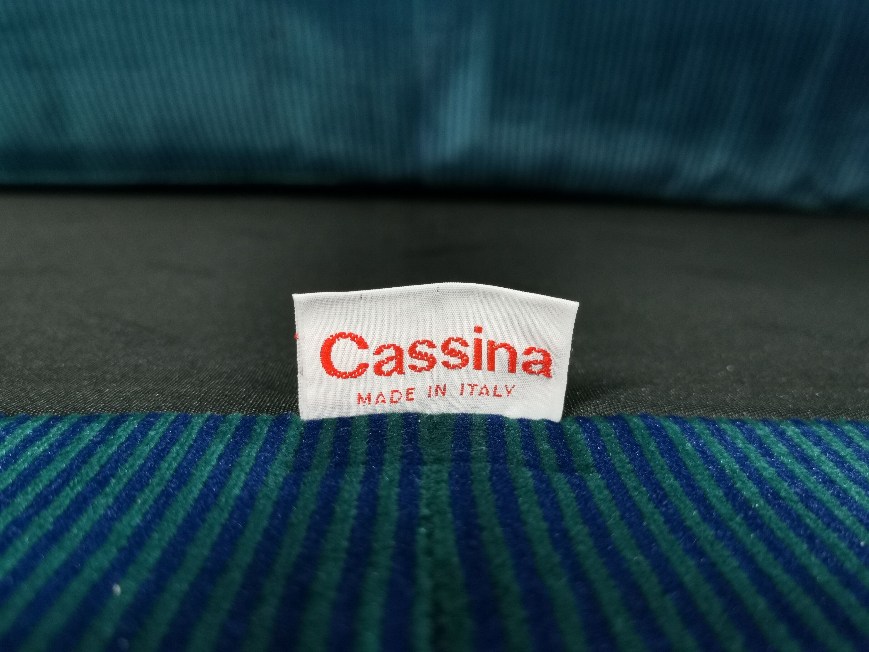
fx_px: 803
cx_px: 434
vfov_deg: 44.2
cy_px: 326
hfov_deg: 56.8
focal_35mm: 32
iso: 320
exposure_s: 1/50
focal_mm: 5.58
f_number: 1.8
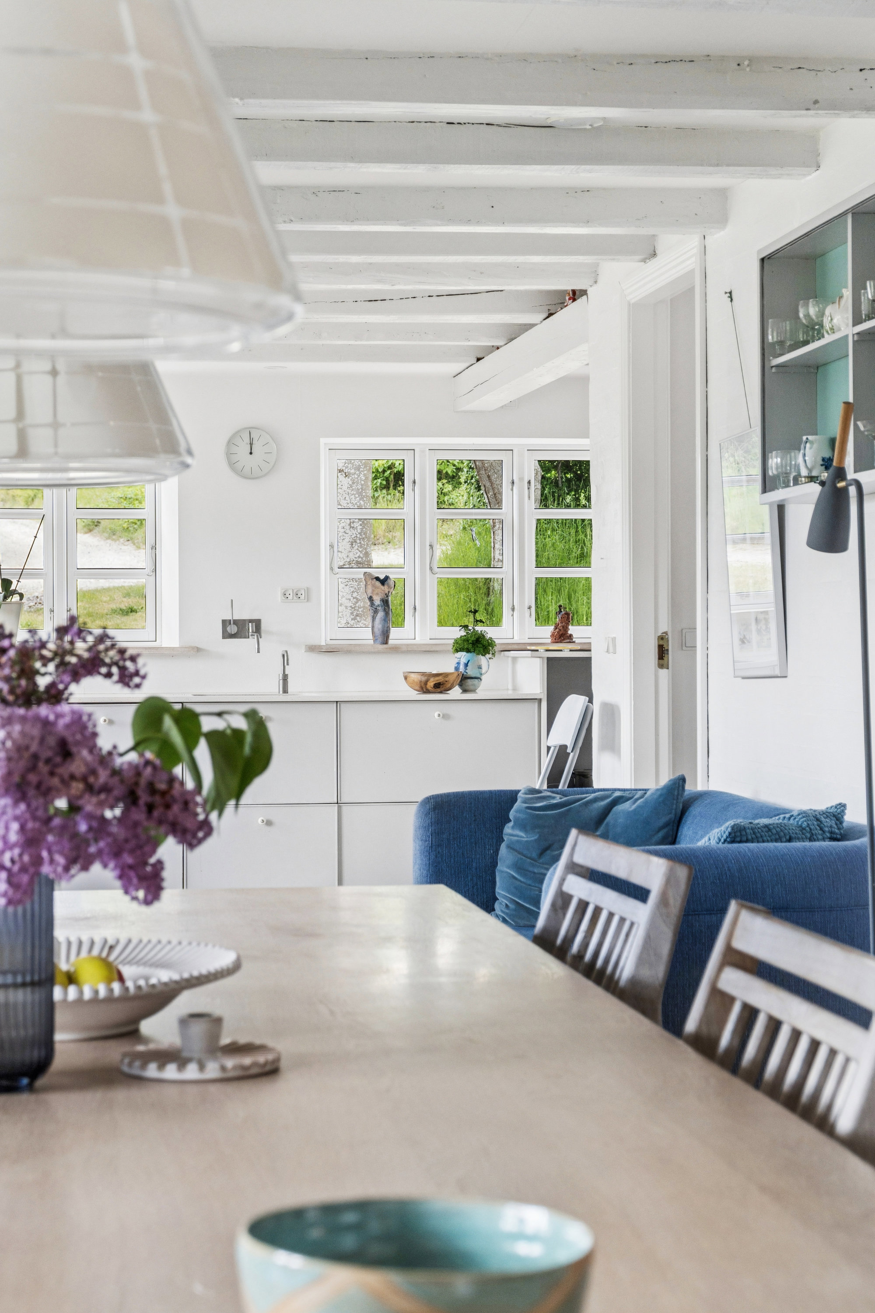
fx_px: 2515
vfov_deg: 29.2
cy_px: 656
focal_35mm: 69
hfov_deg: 19.7
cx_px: 438
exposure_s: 1/30
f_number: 6.3
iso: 200
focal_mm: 46
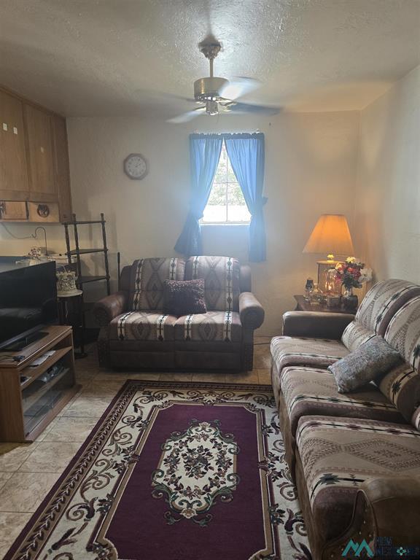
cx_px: 210
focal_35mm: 23
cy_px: 280
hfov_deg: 58.9
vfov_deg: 73.9
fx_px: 372
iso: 160
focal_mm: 6.3
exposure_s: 1/120
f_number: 1.7
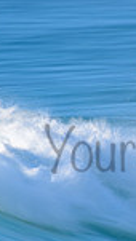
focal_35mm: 2011
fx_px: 12885
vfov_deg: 1.1
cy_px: 135
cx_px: 210
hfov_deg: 0.6
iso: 31
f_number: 11
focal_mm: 500
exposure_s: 1/6
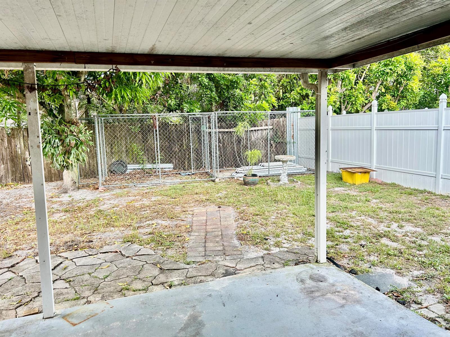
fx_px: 338
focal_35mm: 26
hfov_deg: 67.3
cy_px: 168
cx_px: 225
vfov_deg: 53.1
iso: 50
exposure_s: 1/394
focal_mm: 5.7
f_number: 1.5
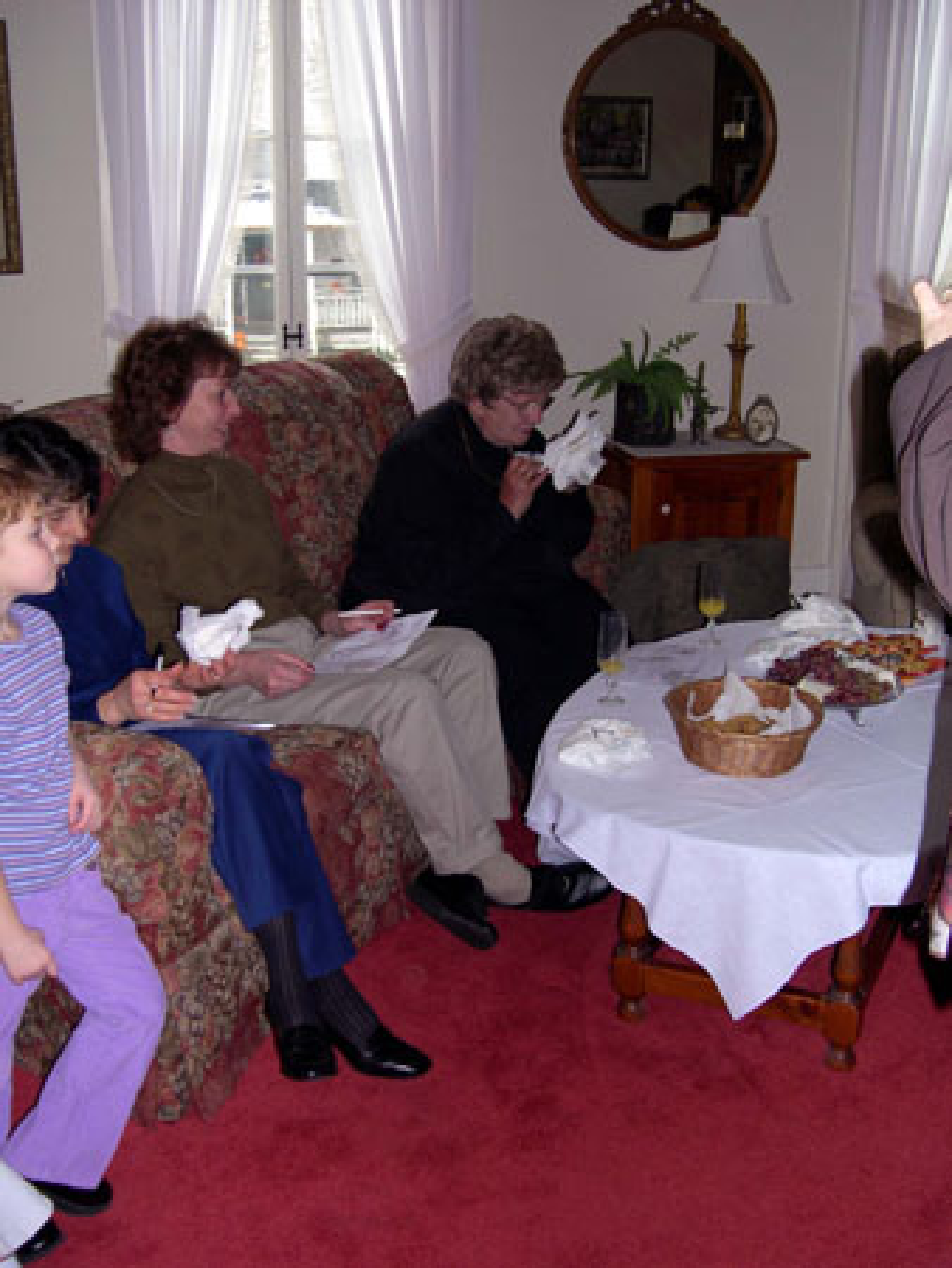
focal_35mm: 38
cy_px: 634
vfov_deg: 49.0
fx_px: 1392
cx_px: 476
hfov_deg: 37.8
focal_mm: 8
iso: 100
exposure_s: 1/60
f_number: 2.8
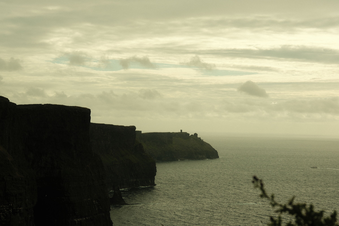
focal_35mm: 84
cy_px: 113
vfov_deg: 16.3
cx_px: 170
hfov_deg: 24.2
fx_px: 791
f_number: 5.6
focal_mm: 56
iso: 200
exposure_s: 1/1250
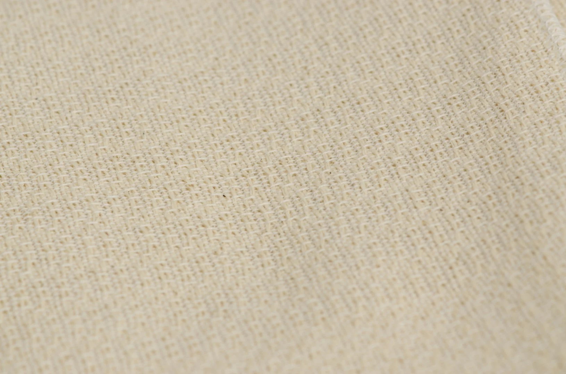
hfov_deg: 16.1
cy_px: 187
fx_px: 2000
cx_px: 283
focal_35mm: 128
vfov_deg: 10.7
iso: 140
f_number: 8
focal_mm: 85
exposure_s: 1/250
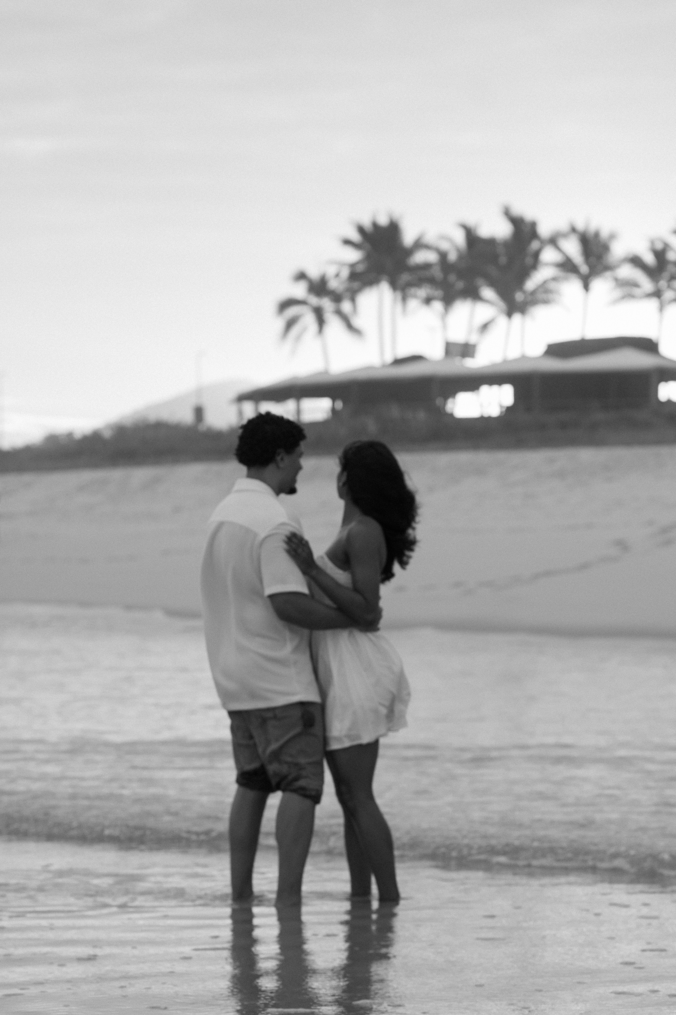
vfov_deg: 16.1
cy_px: 508
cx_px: 338
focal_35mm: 128
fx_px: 3591
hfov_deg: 10.8
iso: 500
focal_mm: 85
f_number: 4.5
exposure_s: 1/160
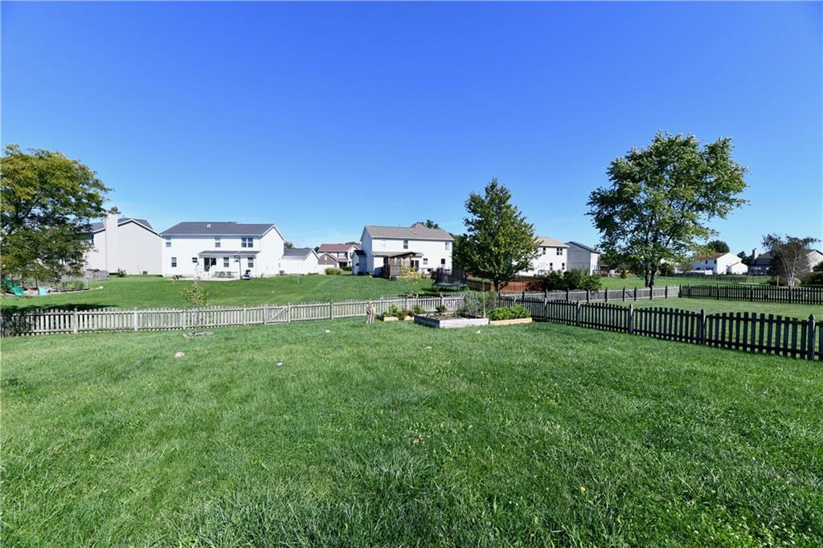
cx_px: 412
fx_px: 320
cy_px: 274
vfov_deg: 81.2
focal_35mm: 14
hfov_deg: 104.3
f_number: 13
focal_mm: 14
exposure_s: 1/640
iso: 640
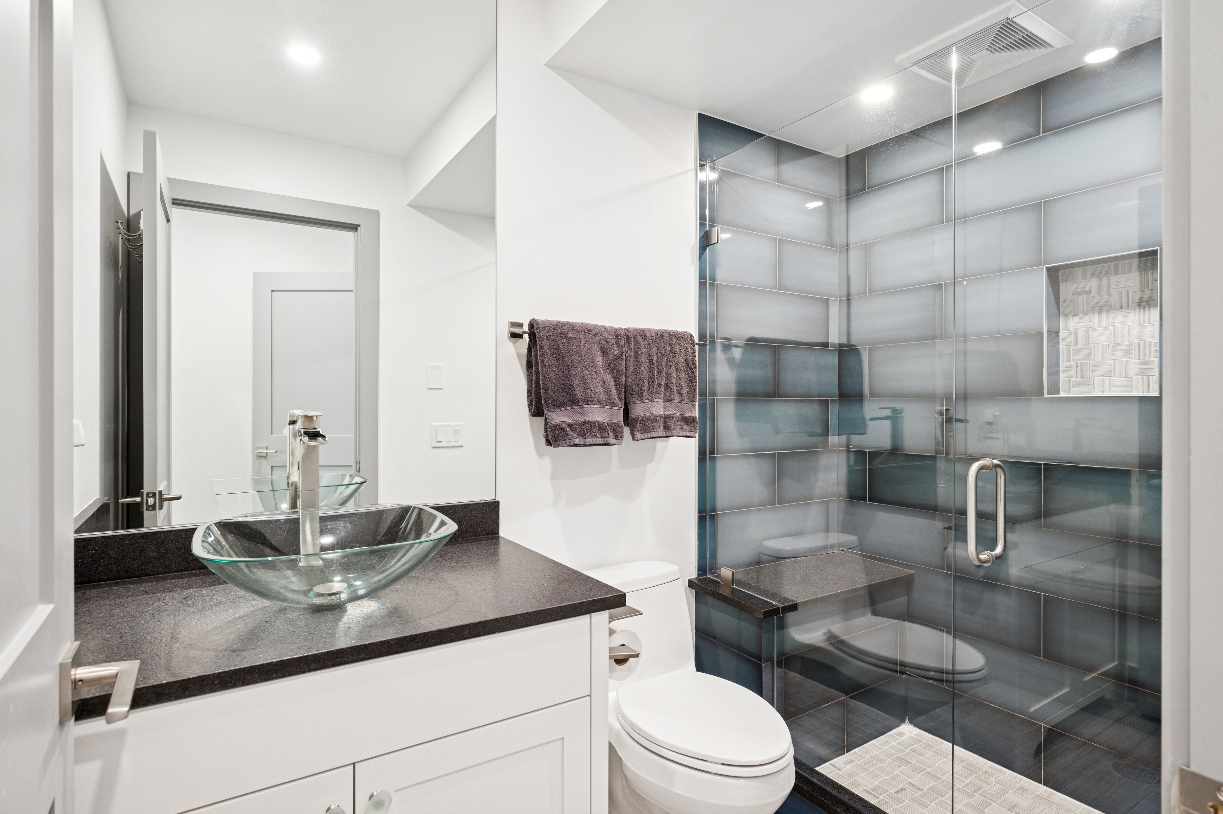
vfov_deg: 65.9
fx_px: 628
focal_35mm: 18
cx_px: 612
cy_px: 407
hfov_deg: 88.5
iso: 400
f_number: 9
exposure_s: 1/4
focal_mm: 18.5
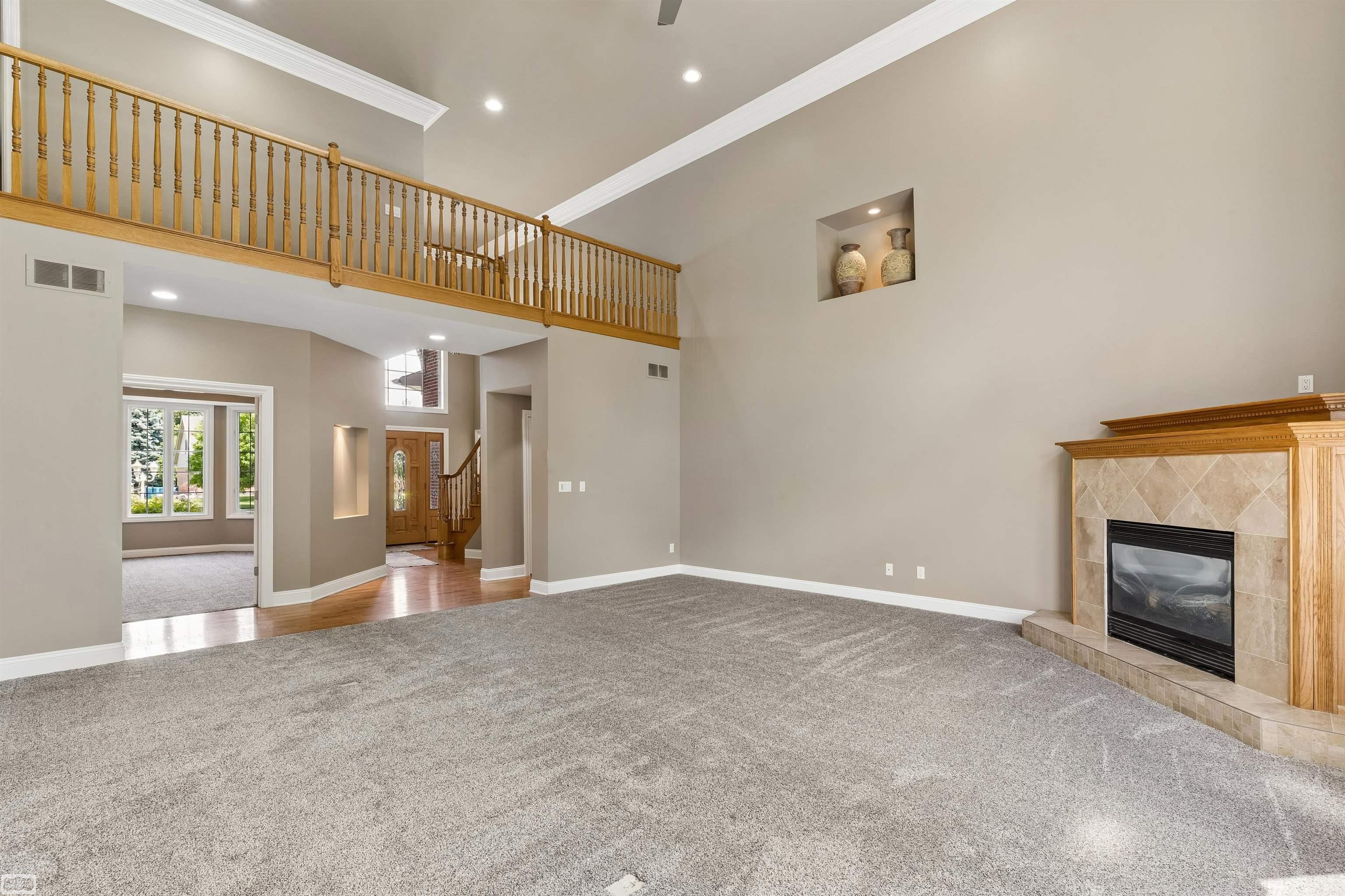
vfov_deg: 73.7
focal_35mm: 16
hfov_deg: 96.7
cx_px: 672
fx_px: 598
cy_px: 448
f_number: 14
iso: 400
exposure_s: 1/6
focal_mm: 16
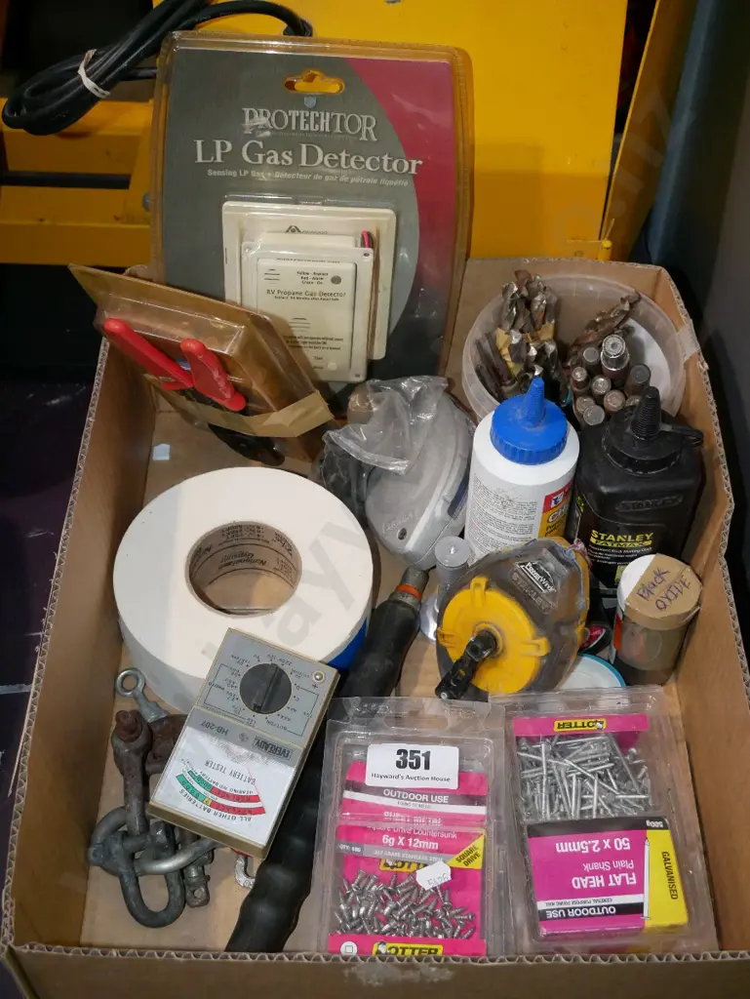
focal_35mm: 46
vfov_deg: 41.2
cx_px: 375
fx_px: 1328
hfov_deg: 31.5
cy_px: 500
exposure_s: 1/160
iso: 3200
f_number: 5.6
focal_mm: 23
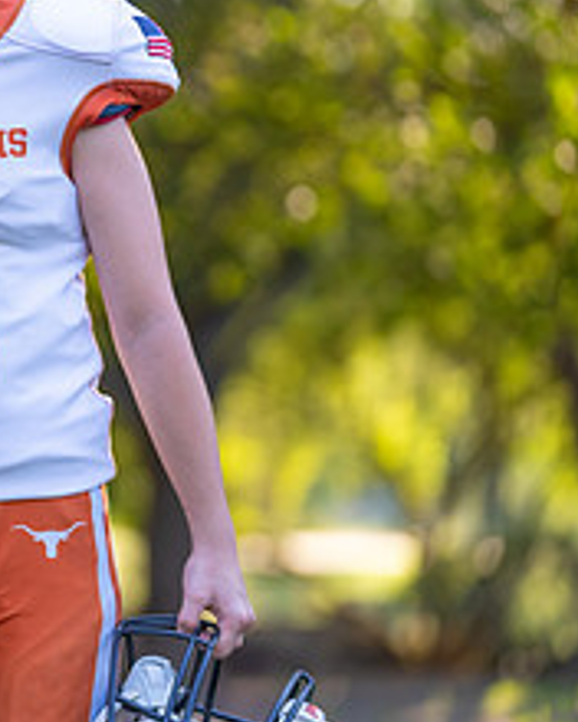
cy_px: 228
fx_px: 6308
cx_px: -316
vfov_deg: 6.6
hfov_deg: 5.2
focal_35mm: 295
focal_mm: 115
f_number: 2.8
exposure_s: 1/320
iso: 200
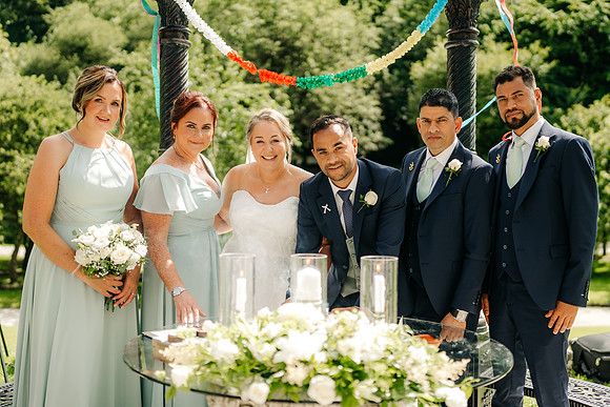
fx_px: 739
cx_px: 313
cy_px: 209
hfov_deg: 44.9
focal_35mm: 44
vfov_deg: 30.8
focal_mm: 35
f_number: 1.4
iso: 100
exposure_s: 1/3200
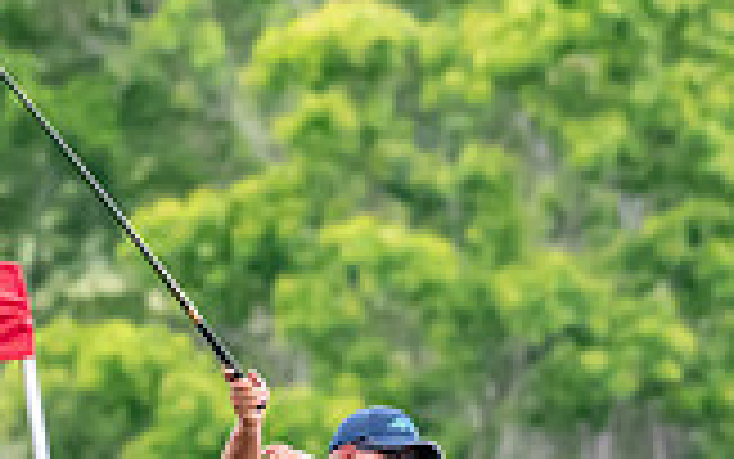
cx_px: 374
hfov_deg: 0.9
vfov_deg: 0.5
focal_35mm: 2445
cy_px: 560
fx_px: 48926
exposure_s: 1/2000
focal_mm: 450
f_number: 5.6
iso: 2800
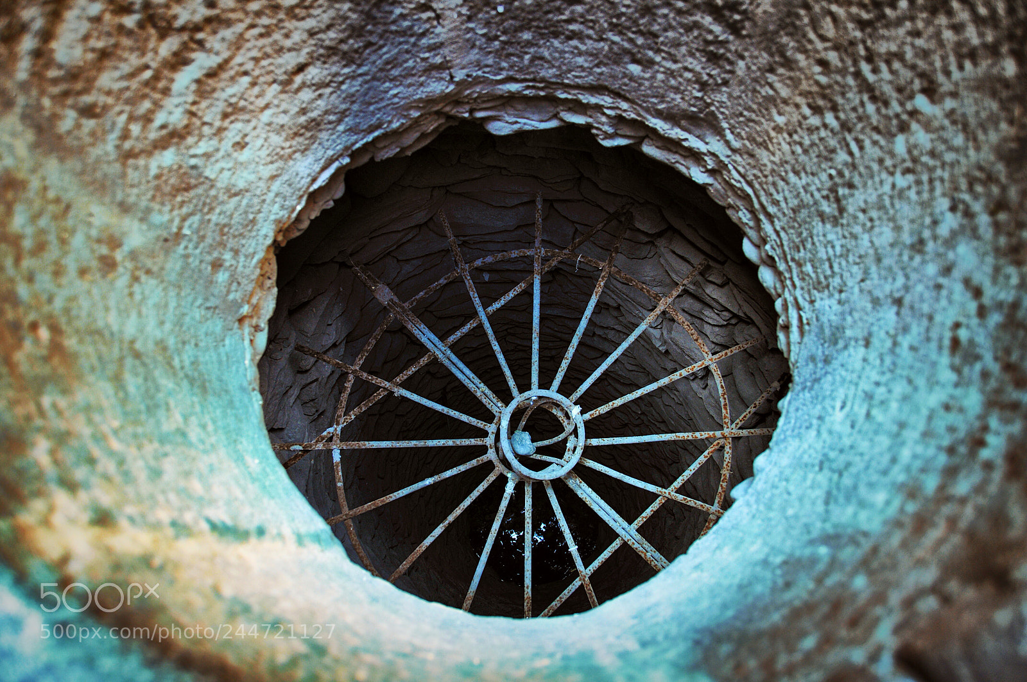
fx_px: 855
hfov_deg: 62.0
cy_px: 341
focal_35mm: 30
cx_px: 514
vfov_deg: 43.5
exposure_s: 1/30
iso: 320
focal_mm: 20
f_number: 3.5
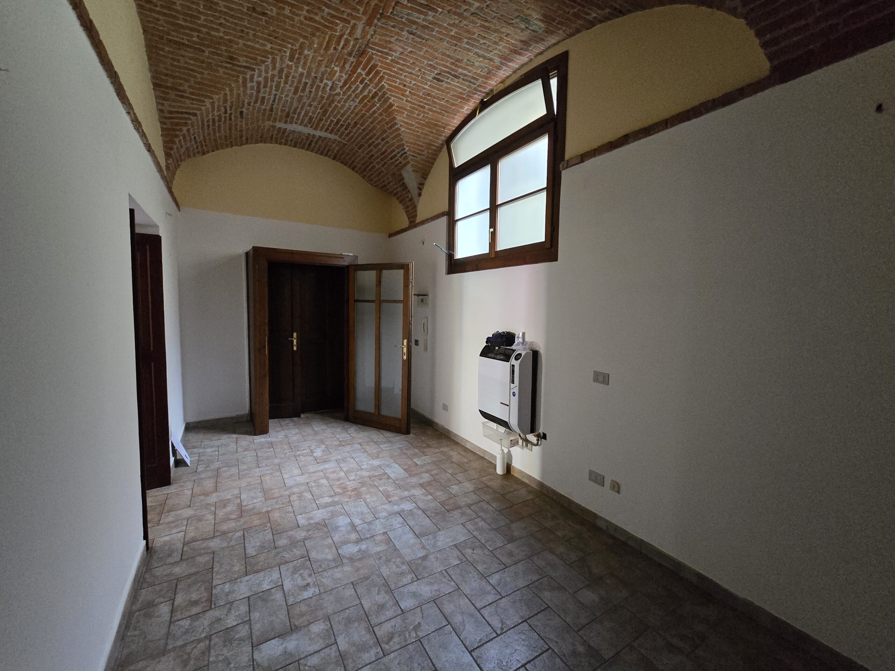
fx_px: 336
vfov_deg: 89.9
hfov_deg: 106.2
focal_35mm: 13
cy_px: 336
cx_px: 448
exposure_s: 1/50
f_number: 2.2
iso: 1600
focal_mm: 2.2
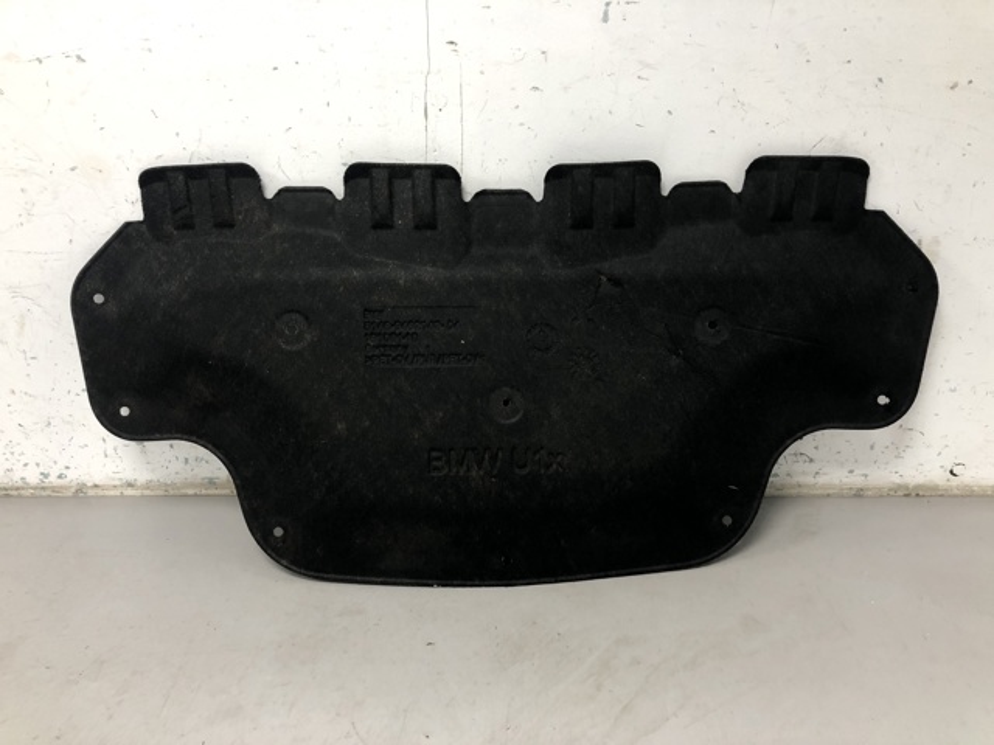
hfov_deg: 63.4
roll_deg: +1.8
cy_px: 372
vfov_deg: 49.7
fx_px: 804
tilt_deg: -24.9
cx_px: 497
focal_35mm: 28
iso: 40
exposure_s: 1/25
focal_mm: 4
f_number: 1.8
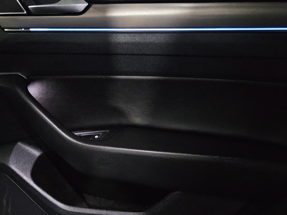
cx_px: 113
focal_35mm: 34
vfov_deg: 41.7
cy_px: 91
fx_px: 282
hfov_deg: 53.5
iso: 4000
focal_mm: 5.4
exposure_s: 1/15
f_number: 1.8
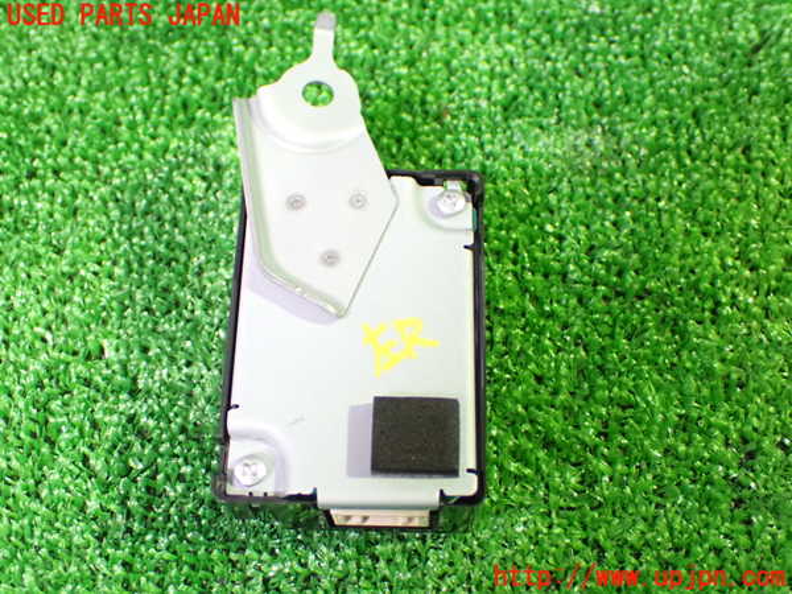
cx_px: 396
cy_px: 297
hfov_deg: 42.9
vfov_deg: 32.9
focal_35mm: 44
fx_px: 1007
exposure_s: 1/40
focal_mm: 7.84
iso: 1600
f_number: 2.9
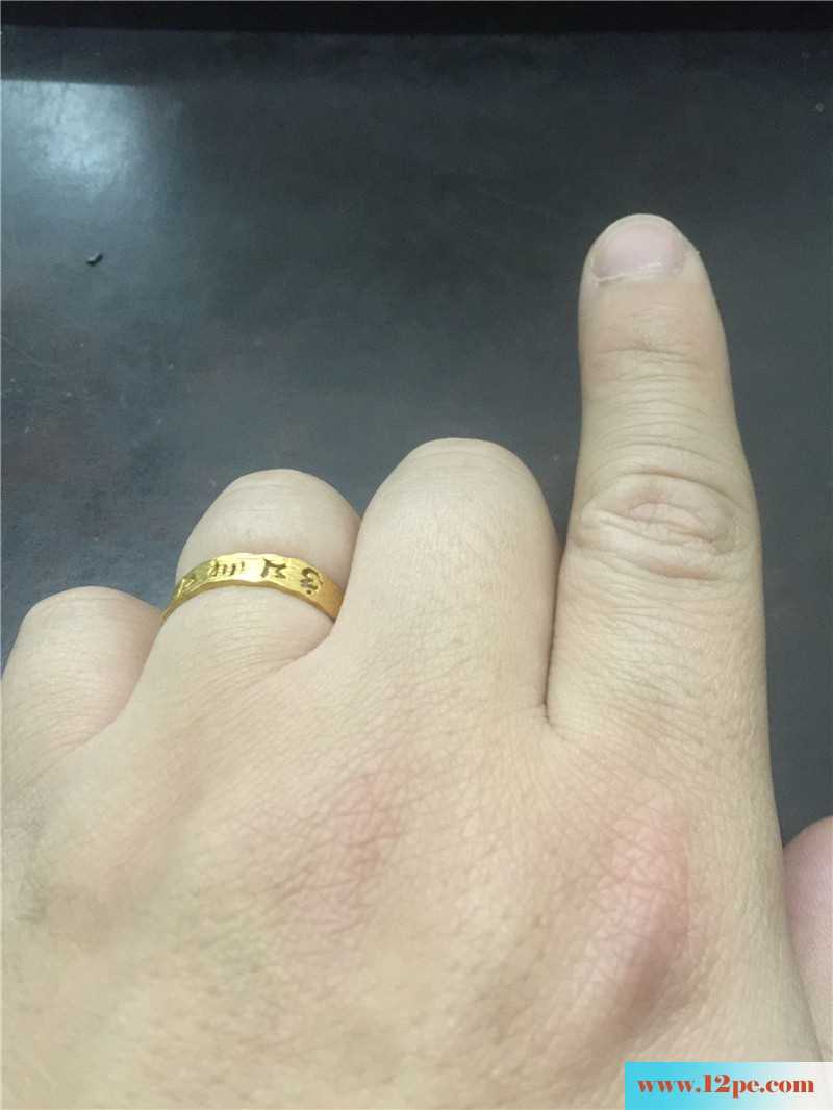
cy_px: 555
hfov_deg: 48.2
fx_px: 930
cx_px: 416
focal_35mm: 29
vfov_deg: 61.6
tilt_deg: -60.3
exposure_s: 1/8
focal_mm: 4.15
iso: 200
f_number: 2.2
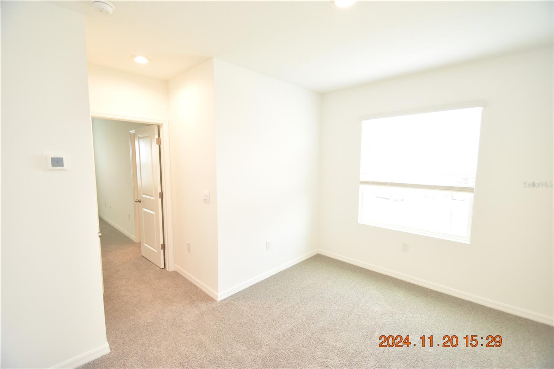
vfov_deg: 77.3
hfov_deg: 100.4
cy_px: 184
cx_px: 277
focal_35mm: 15
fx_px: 231
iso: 800
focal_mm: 10
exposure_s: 1/80
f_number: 4.5
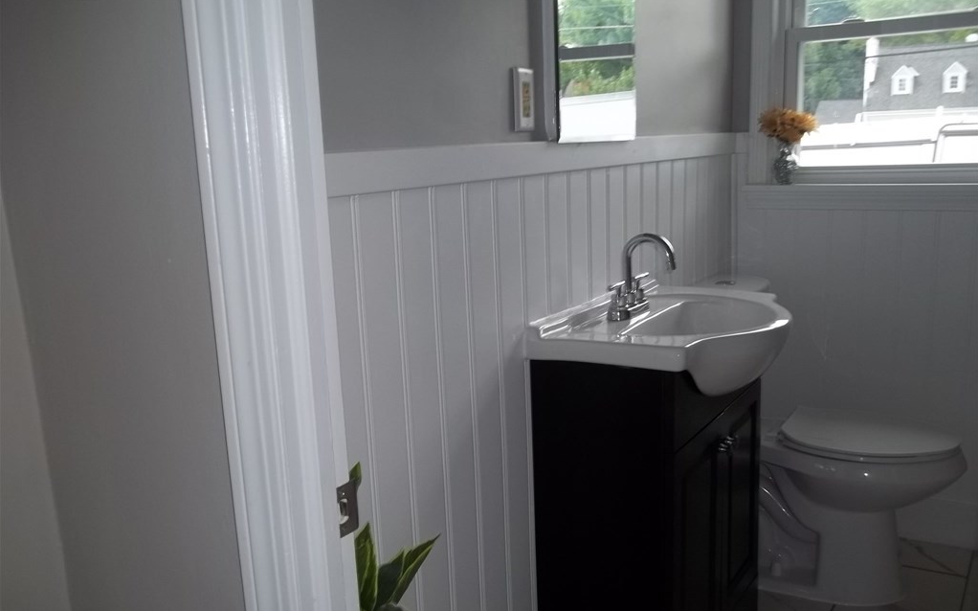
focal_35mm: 34
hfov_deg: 56.7
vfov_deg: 37.1
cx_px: 489
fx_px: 906
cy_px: 362
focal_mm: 5.7
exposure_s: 1/30
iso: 64
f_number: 2.9
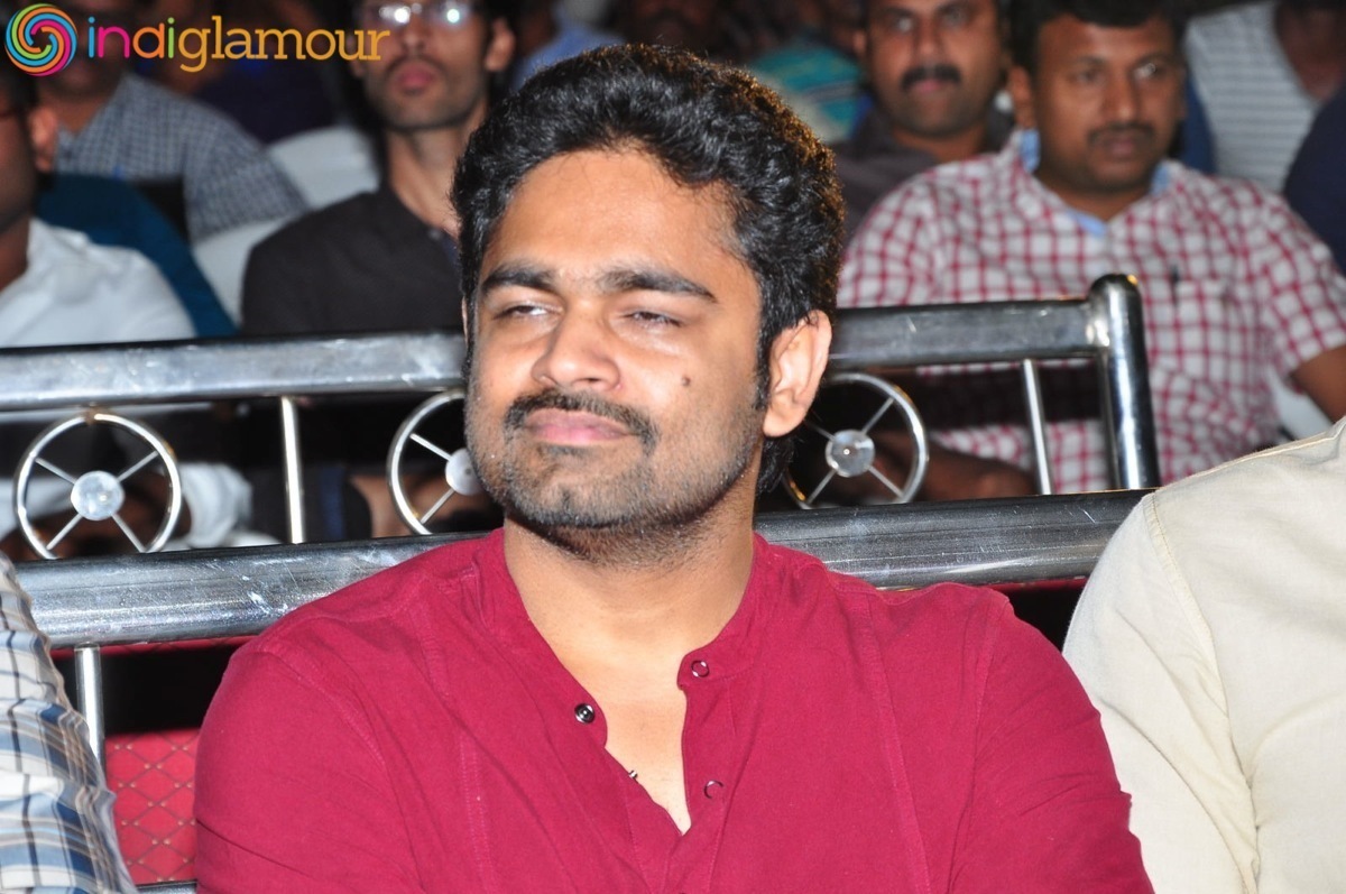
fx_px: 5882
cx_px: 673
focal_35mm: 158
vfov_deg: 8.7
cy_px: 447
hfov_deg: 13.1
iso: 400
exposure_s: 1/125
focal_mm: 105
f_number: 9
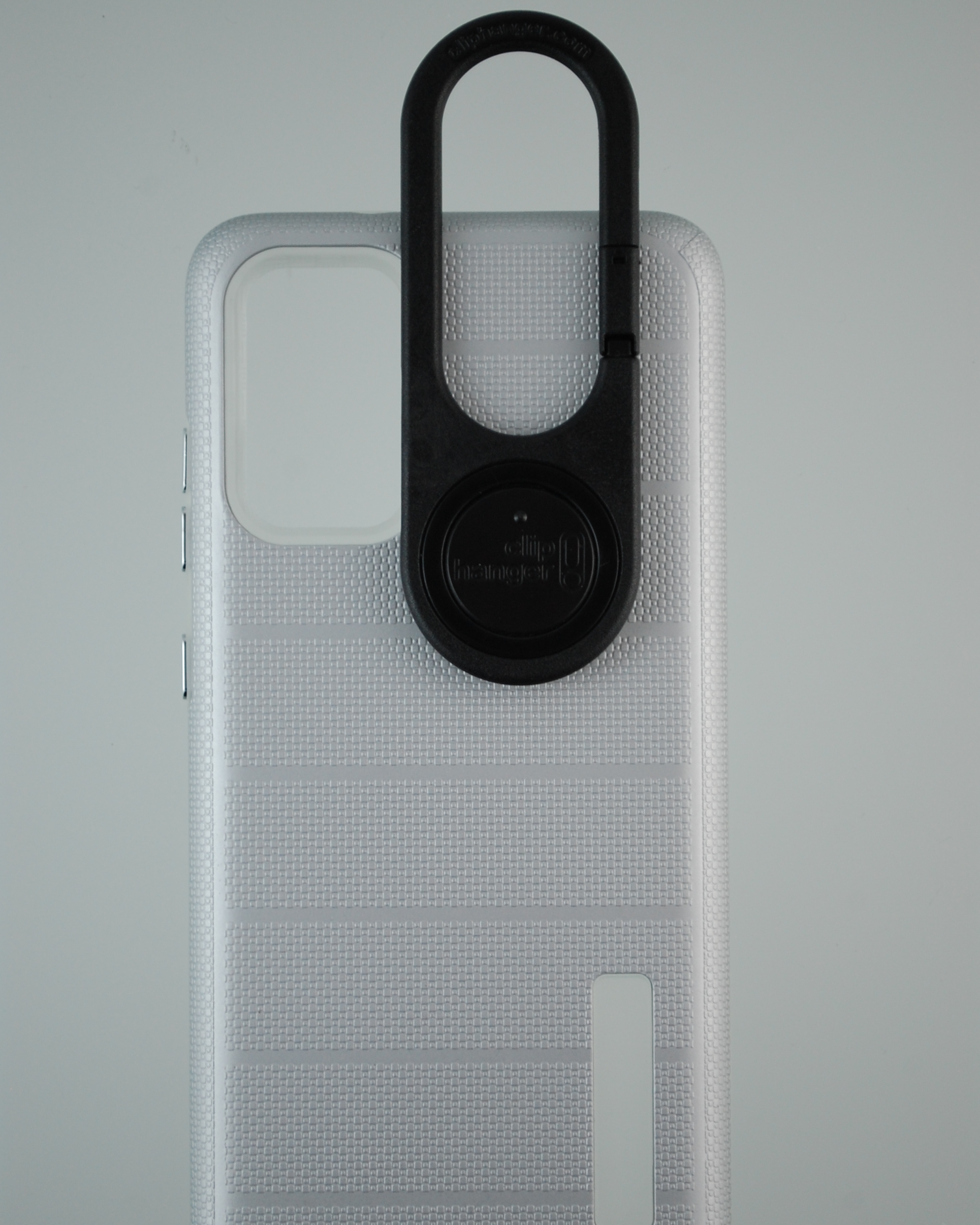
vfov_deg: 22.5
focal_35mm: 85
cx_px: 490
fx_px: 3082
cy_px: 667
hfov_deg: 18.1
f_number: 5.6
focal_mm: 50
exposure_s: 1/40
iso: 400
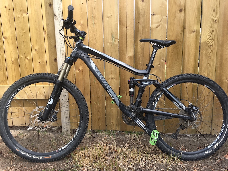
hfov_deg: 61.7
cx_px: 114
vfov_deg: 48.2
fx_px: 191
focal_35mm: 29
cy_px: 86
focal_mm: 4.15
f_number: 2.2
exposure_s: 1/379
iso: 25
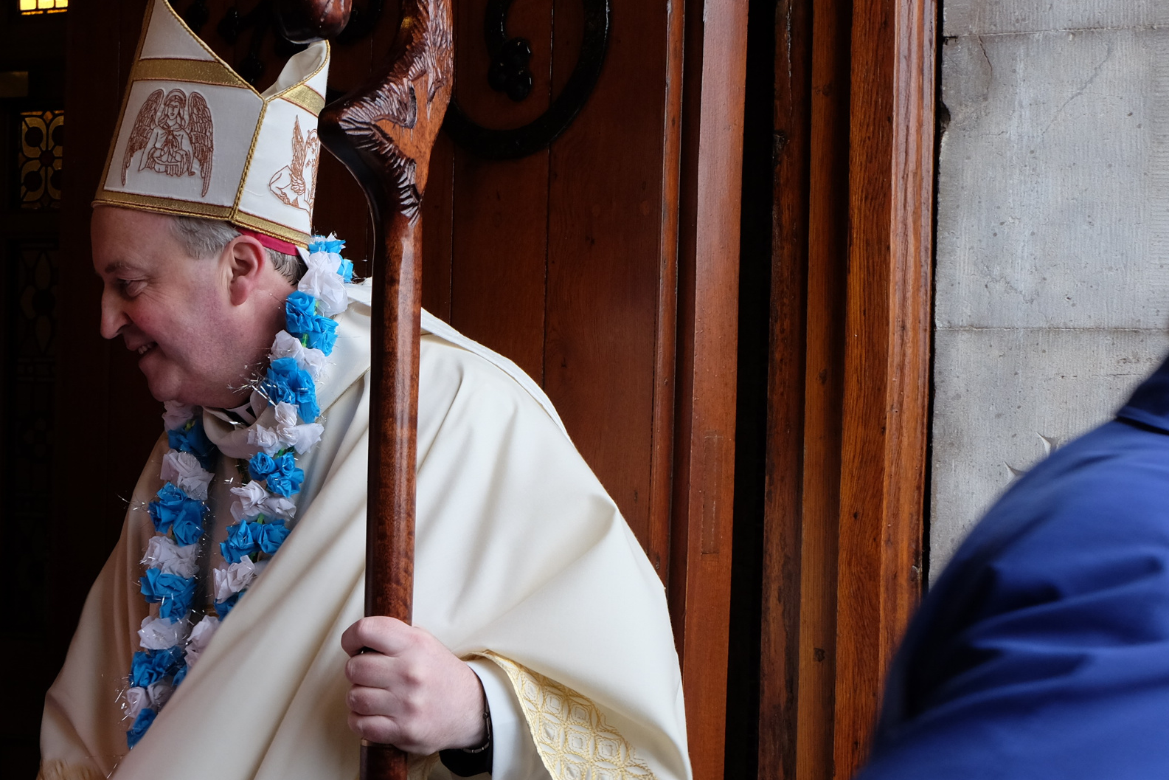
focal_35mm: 53
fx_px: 1721
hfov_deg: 37.0
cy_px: 452
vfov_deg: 25.5
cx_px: 355
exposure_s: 1/100
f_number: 5
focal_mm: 23.2
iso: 640
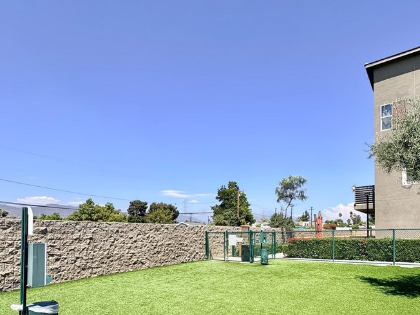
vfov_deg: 58.3
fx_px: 267
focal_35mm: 22
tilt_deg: +1.2
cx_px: 228
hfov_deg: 76.2
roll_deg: +0.5
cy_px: 231
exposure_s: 1/1927
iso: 50
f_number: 2.2
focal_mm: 2.22
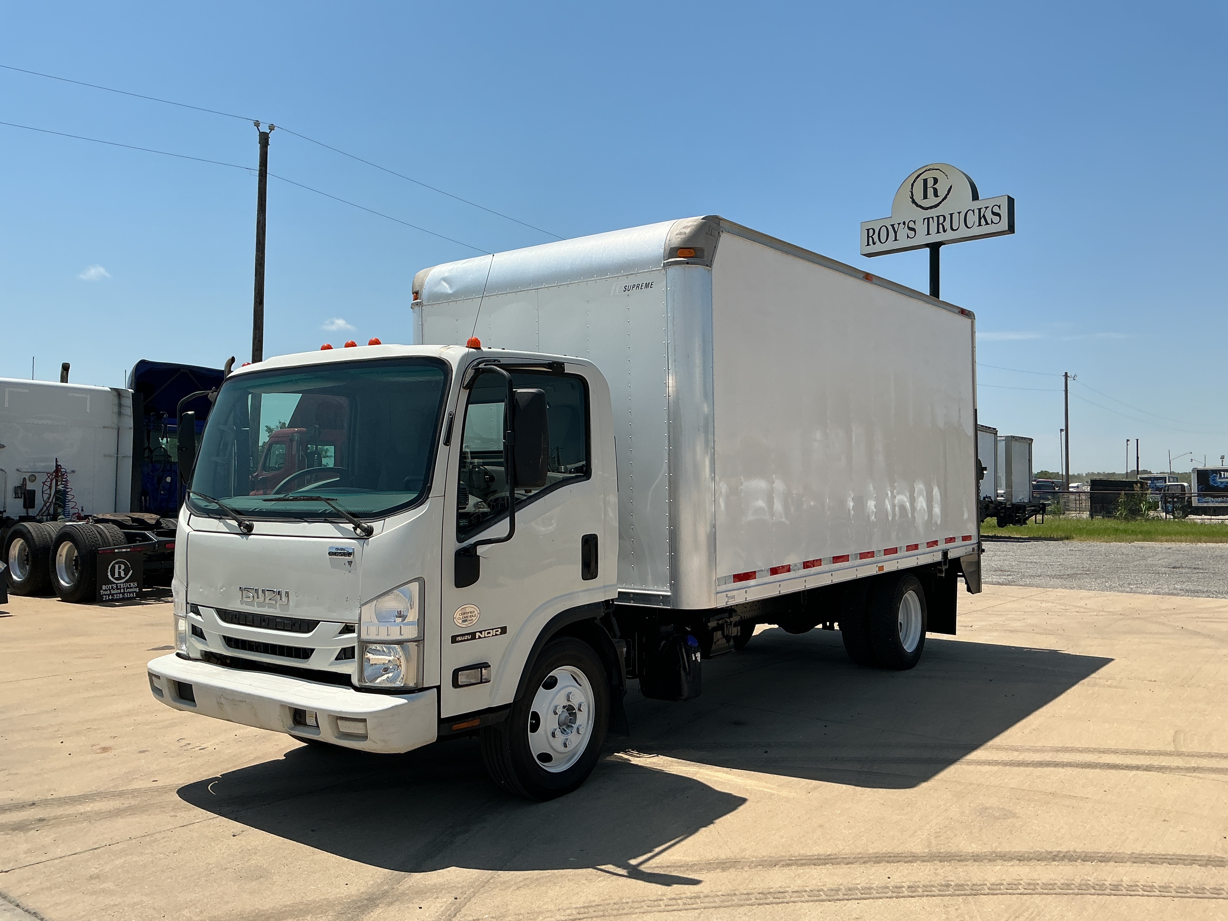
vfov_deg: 48.2
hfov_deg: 61.7
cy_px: 460
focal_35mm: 29
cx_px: 614
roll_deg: -0.1
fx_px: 1029
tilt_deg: +2.1
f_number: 1.8
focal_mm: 3
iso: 25
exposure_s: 1/2667
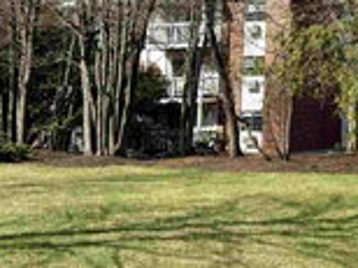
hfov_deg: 22.6
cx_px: 421
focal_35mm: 80
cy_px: -28
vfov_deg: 17.7
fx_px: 826
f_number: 1.78
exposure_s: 1/3759
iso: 80
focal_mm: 6.76
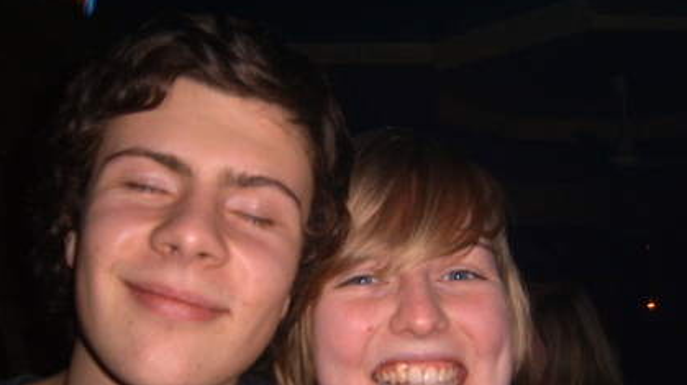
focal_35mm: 43
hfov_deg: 47.4
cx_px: 354
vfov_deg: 27.6
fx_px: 783
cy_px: 231
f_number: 2.8
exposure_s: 1/30
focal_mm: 5.8
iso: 100
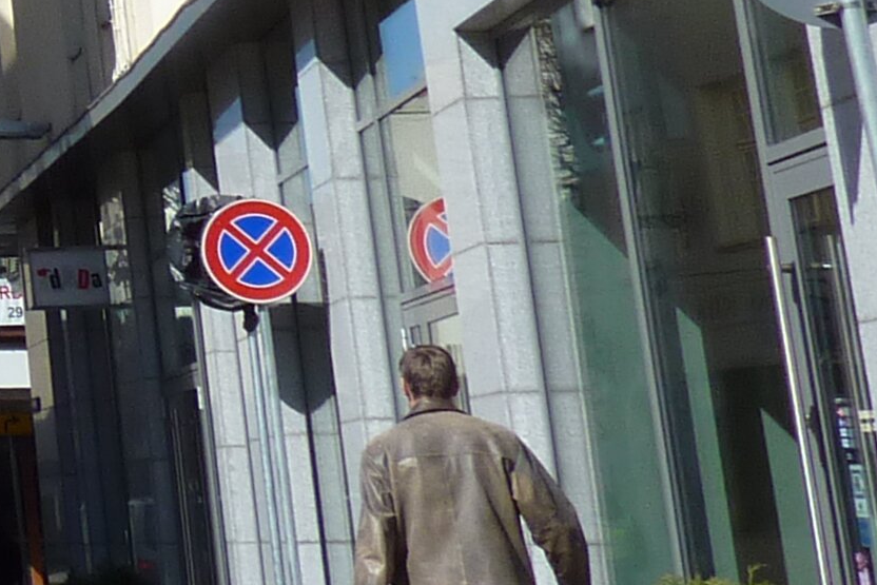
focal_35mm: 114
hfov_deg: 14.2
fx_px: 2777
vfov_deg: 11.5
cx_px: -1019
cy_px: -300
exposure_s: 1/400
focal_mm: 4.1
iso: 80
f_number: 5
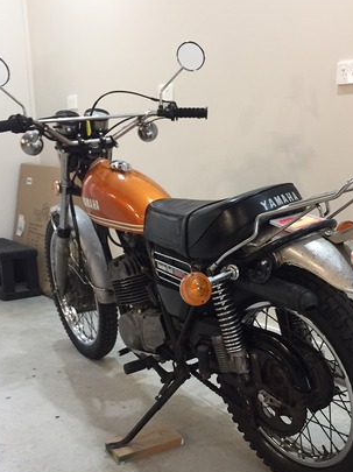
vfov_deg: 43.5
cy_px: 298
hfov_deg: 33.4
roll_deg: +0.7
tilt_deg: -12.9
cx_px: 219
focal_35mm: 43
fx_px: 586
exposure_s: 1/33
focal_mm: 4.15
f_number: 2.2
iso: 160
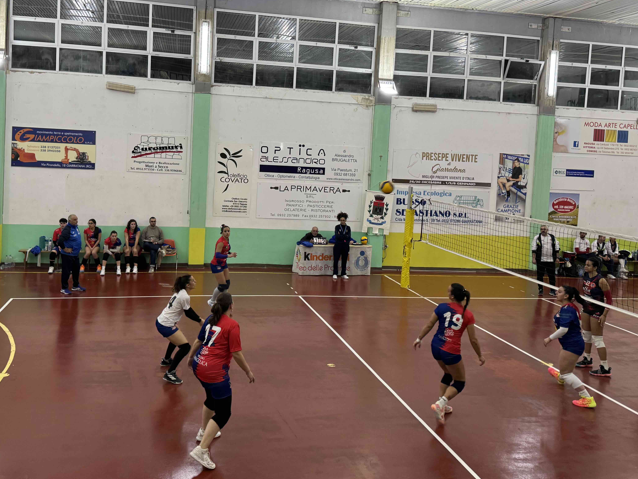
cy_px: 183
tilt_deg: -1.8
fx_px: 608
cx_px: 273
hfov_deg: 55.1
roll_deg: -1.9
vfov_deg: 42.7
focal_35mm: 33
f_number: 1.78
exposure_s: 1/100
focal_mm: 6.76
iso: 125
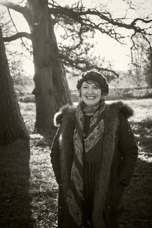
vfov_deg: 39.6
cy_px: 114
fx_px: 316
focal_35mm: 50
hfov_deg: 27.0
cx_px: 76
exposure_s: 1/400
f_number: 5
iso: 500
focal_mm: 50
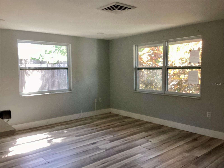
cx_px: 112
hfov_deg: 58.4
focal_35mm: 31
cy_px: 84
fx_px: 201
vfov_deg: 45.4
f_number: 2.4
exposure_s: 1/60
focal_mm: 3.3
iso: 100
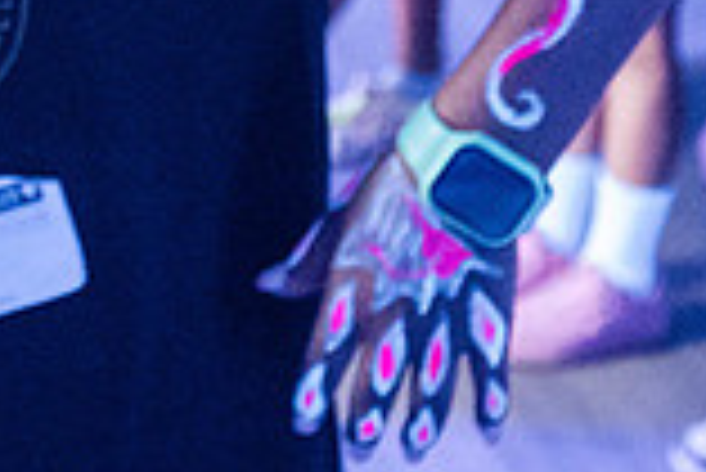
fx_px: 2041
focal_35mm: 104
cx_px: -22
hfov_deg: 19.0
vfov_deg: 12.4
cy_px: -283
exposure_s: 1/10
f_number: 4
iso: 25600
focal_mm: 27
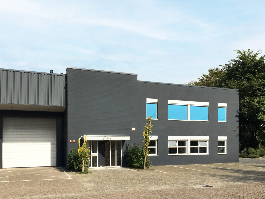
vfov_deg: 48.2
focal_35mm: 29
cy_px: 100
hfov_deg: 61.7
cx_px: 132
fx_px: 222
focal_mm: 4.15
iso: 25
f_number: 2.2
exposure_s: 1/2564
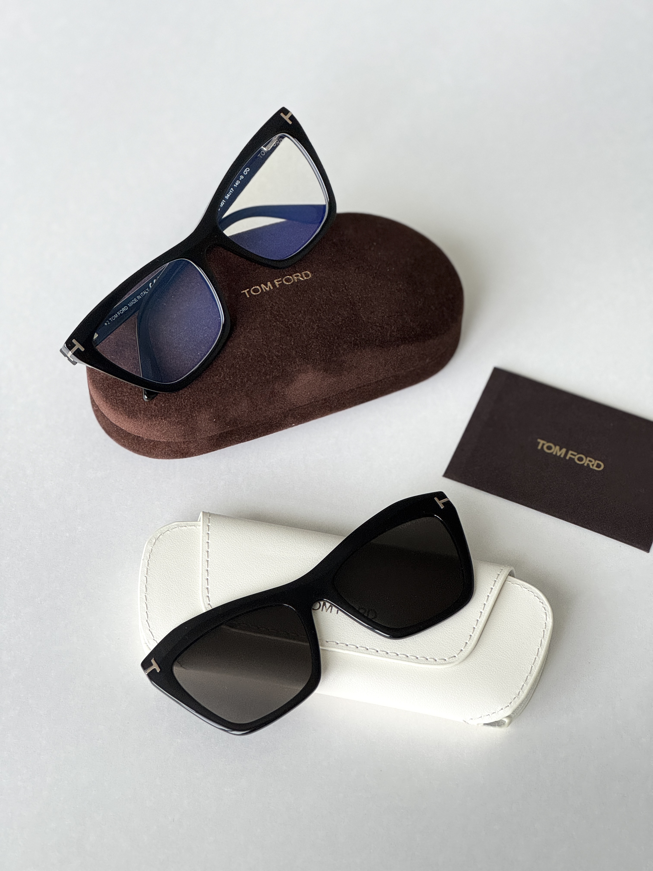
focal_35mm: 77
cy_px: 436
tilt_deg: -54.4
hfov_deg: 19.1
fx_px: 1937
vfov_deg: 25.3
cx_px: 326
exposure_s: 1/63
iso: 200
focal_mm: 9
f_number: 2.8
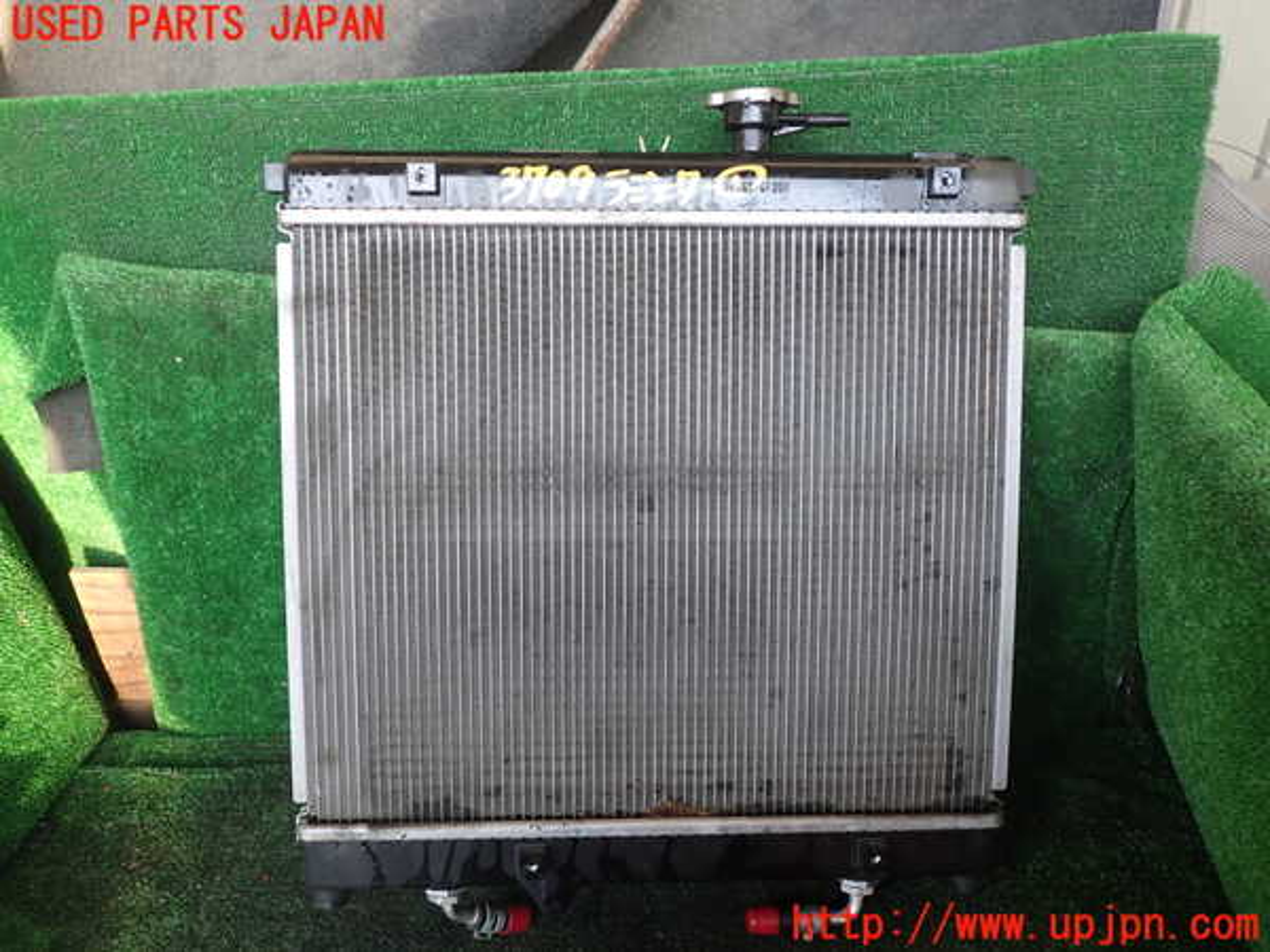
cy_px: 476
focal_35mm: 30
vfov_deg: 46.8
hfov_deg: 60.0
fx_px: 1101
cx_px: 635
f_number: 2.3
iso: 100
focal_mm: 5.4
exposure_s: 1/60
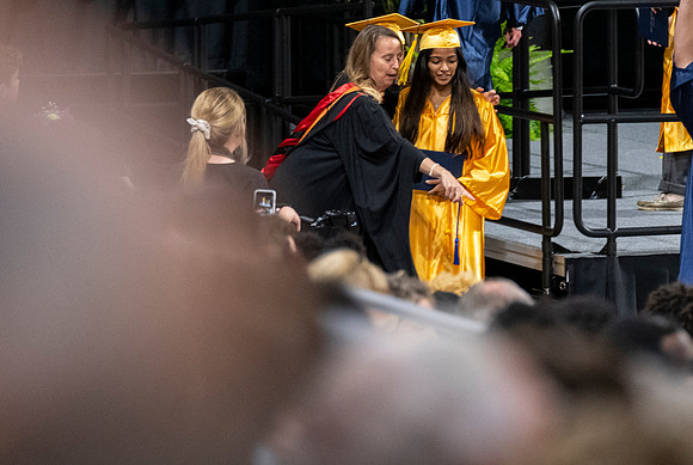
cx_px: 444
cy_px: 234
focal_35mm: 404
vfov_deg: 3.4
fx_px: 7790
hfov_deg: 5.1
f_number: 4
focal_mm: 200
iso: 2000
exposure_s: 1/200
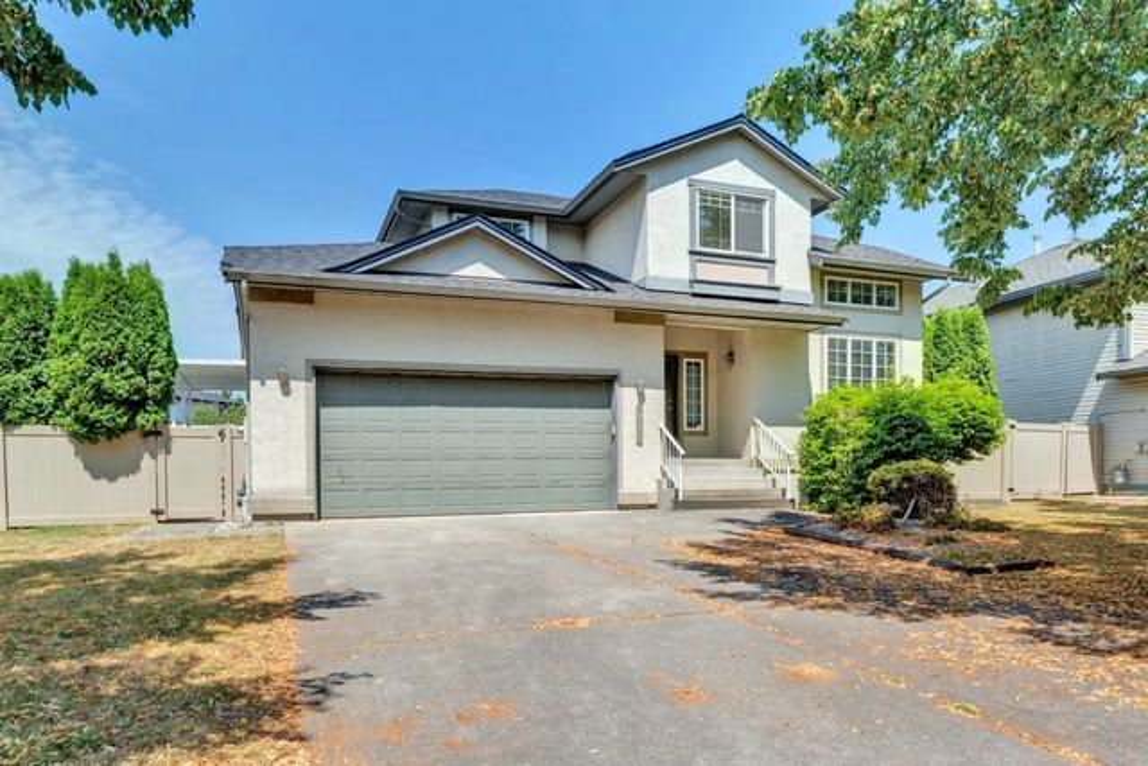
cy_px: 383
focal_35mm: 24
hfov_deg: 73.7
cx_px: 574
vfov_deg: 53.2
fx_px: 765
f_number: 8
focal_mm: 24
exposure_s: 1/1000
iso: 400
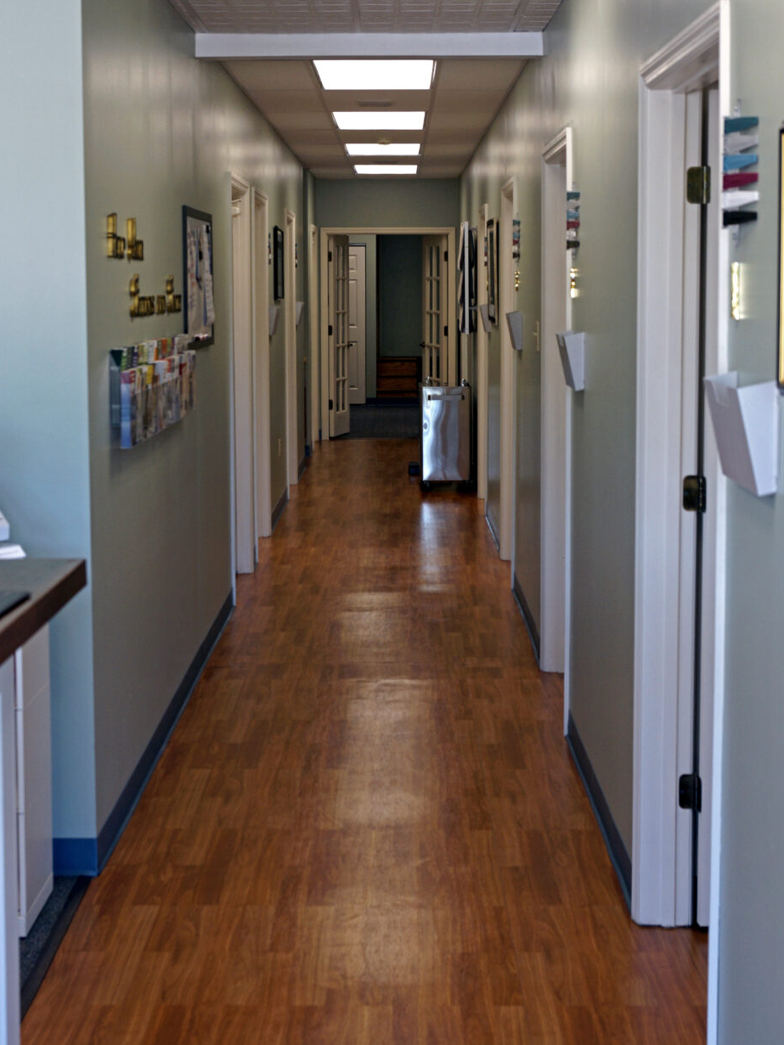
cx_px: 377
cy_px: 419
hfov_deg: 27.0
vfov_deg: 35.4
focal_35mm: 54
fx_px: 1631
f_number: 4
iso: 200
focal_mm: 30
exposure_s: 1/60
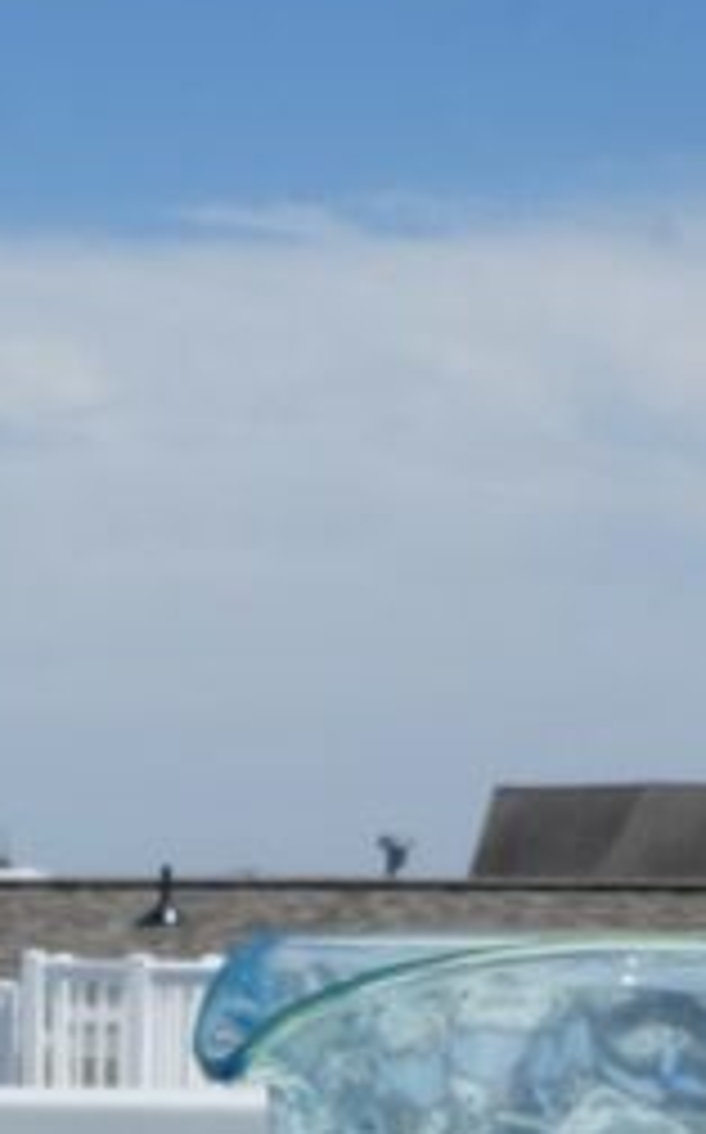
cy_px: 1593
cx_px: -369
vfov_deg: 13.7
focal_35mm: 145
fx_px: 4472
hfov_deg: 8.8
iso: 400
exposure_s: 1/250
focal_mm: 23.3
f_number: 22
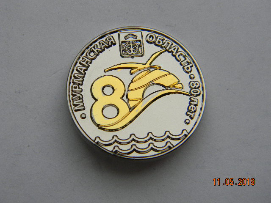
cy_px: 102
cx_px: 136
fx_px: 650
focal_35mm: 83
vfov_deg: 17.8
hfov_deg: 23.6
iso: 121
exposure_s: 1/59.6
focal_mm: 15.1
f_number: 4.5
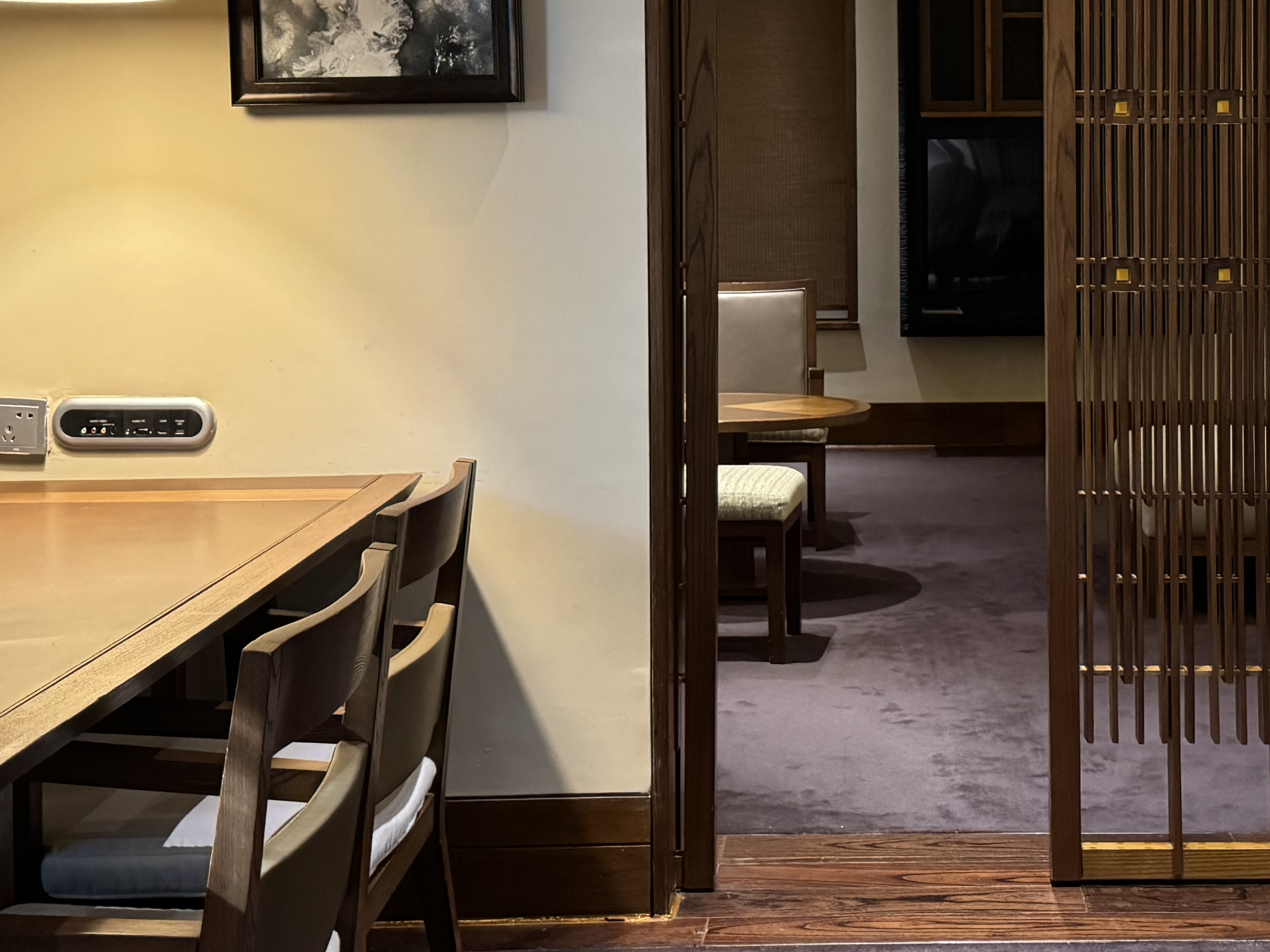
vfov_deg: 25.8
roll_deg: +0.2
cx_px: 917
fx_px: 2055
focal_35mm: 56
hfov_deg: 33.8
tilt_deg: -1.4
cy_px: 243
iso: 800
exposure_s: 1/50
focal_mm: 6.76
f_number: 1.78
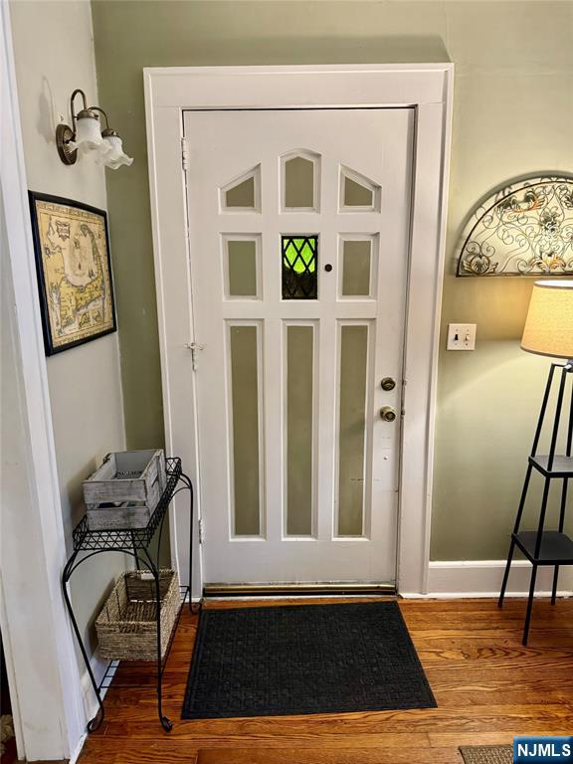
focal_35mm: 24
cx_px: 286
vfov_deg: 71.6
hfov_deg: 56.8
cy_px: 382
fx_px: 530
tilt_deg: -11.3
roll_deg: +0.8
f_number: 1.78
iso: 500
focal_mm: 6.76
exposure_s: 1/60
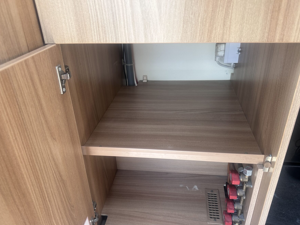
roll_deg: +1.1
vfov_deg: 49.6
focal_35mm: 28
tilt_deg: -28.7
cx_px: 152
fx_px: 243
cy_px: 128
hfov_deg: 63.4
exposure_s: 1/121
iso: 125
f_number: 1.78
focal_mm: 6.86
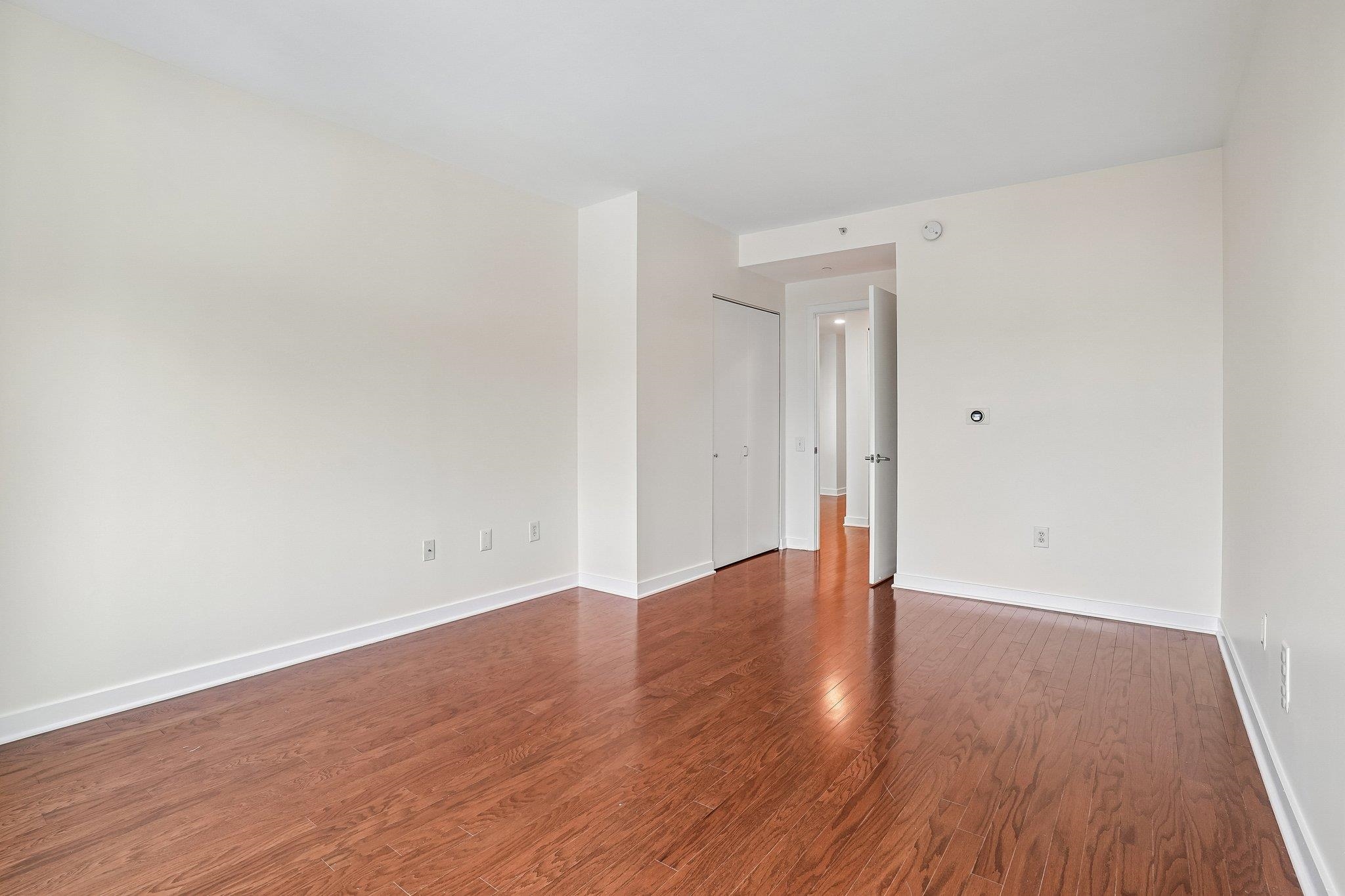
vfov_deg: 73.7
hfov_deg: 96.7
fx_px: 598
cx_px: 672
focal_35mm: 16
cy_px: 448
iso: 400
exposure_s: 1/13
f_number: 8
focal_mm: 16
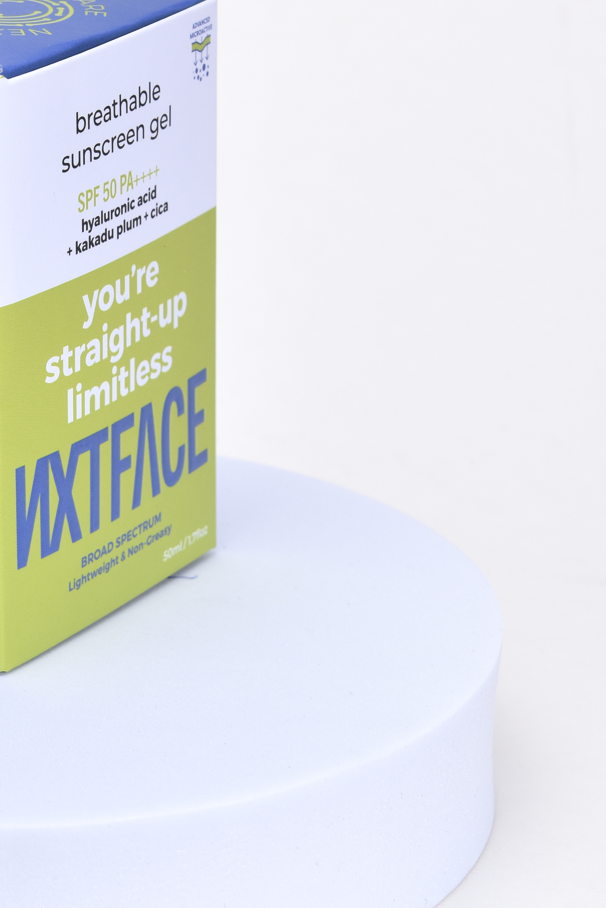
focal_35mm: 143
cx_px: 54
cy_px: 372
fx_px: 3607
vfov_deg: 14.3
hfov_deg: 9.6
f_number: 11
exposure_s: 1/160
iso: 400
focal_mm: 70
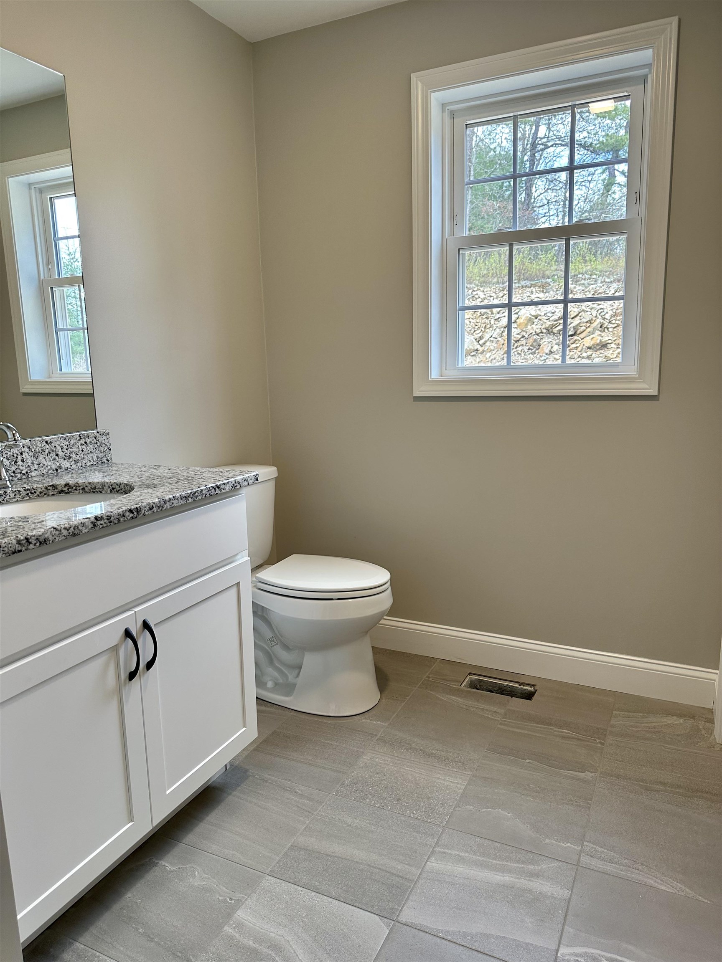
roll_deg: +1.3
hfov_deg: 56.8
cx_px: 361
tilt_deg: -9.1
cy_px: 481
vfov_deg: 71.6
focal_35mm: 24
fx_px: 667
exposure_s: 1/120
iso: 125
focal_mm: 6.86
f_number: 1.78
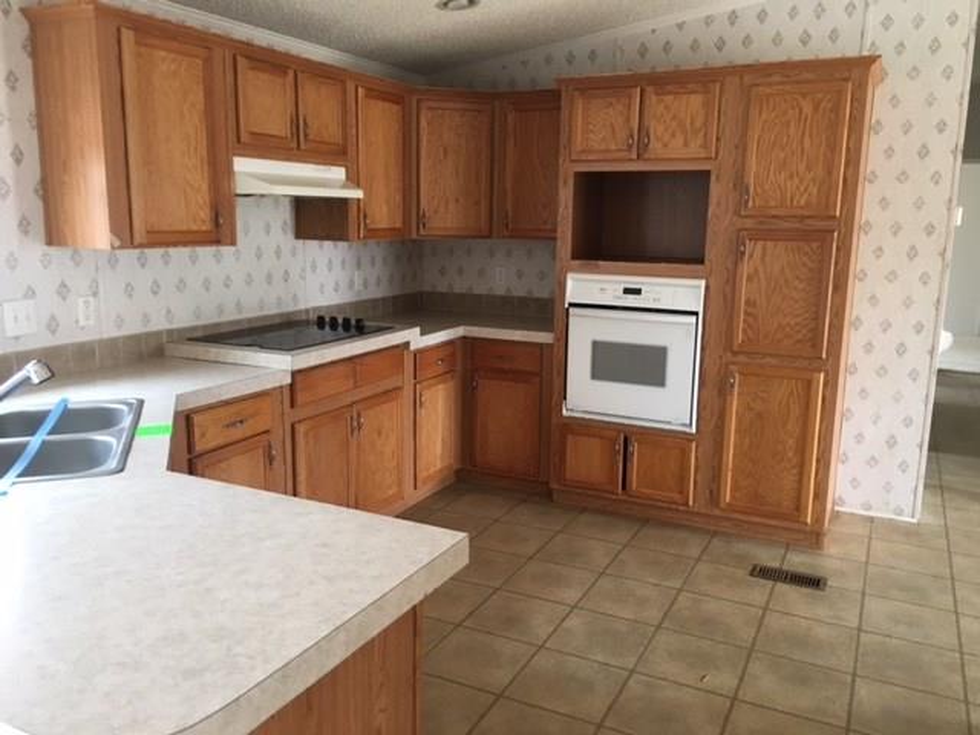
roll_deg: -2.0
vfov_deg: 48.2
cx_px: 490
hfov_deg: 61.7
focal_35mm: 29
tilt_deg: -11.4
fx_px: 821
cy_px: 368
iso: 100
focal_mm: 4.15
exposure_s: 1/30
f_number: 2.2
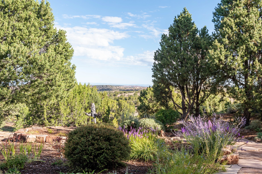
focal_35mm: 38
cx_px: 137
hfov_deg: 50.7
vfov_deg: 35.0
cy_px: 86
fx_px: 276
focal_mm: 32
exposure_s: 1/200
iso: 400
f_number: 11
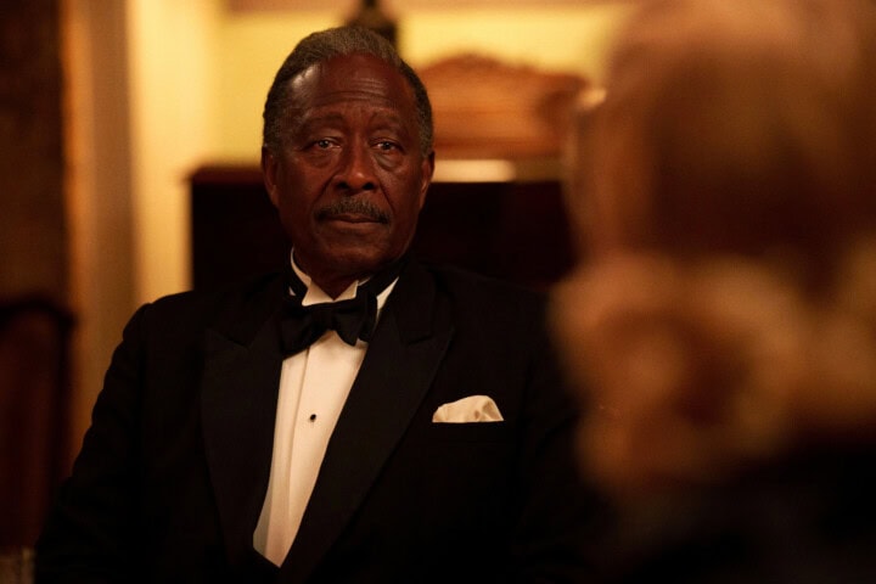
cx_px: 438
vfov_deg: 6.8
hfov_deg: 10.2
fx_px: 4915
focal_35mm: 202
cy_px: 292
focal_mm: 135
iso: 3200
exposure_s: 1/250
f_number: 1.8
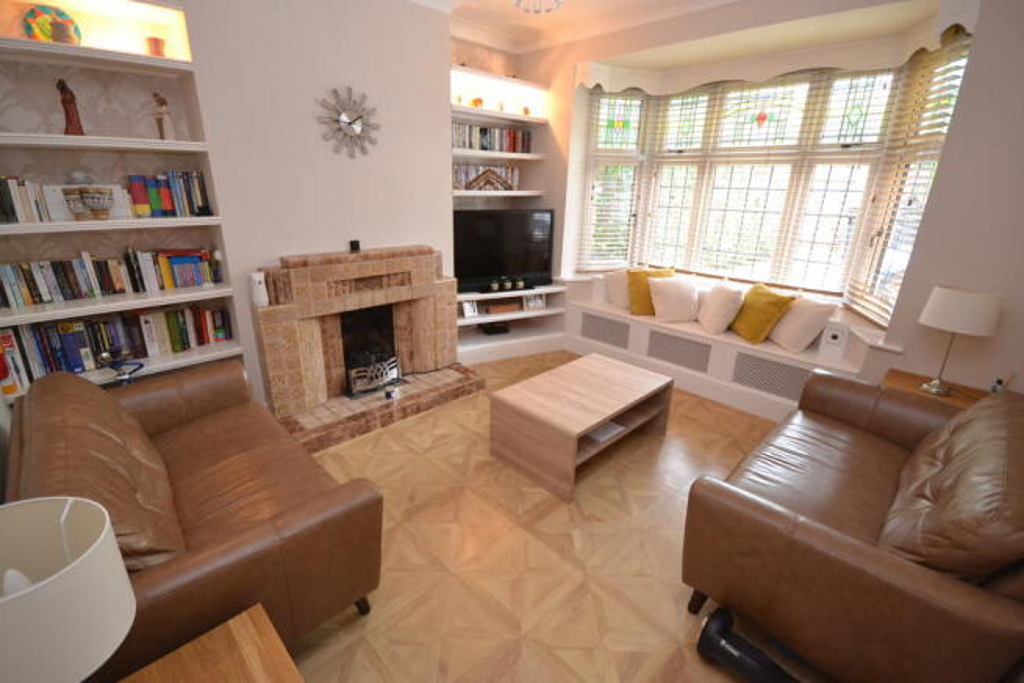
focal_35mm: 15
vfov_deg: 77.4
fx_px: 427
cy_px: 342
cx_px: 512
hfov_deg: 100.4
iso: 1800
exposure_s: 1/60
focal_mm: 10
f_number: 4
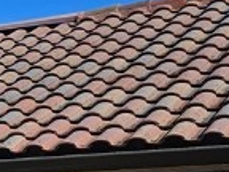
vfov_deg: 8.9
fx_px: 1085
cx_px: -246
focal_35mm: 164
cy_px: 215
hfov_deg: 10.9
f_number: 1.8
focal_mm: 5.4
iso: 25
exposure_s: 1/3531
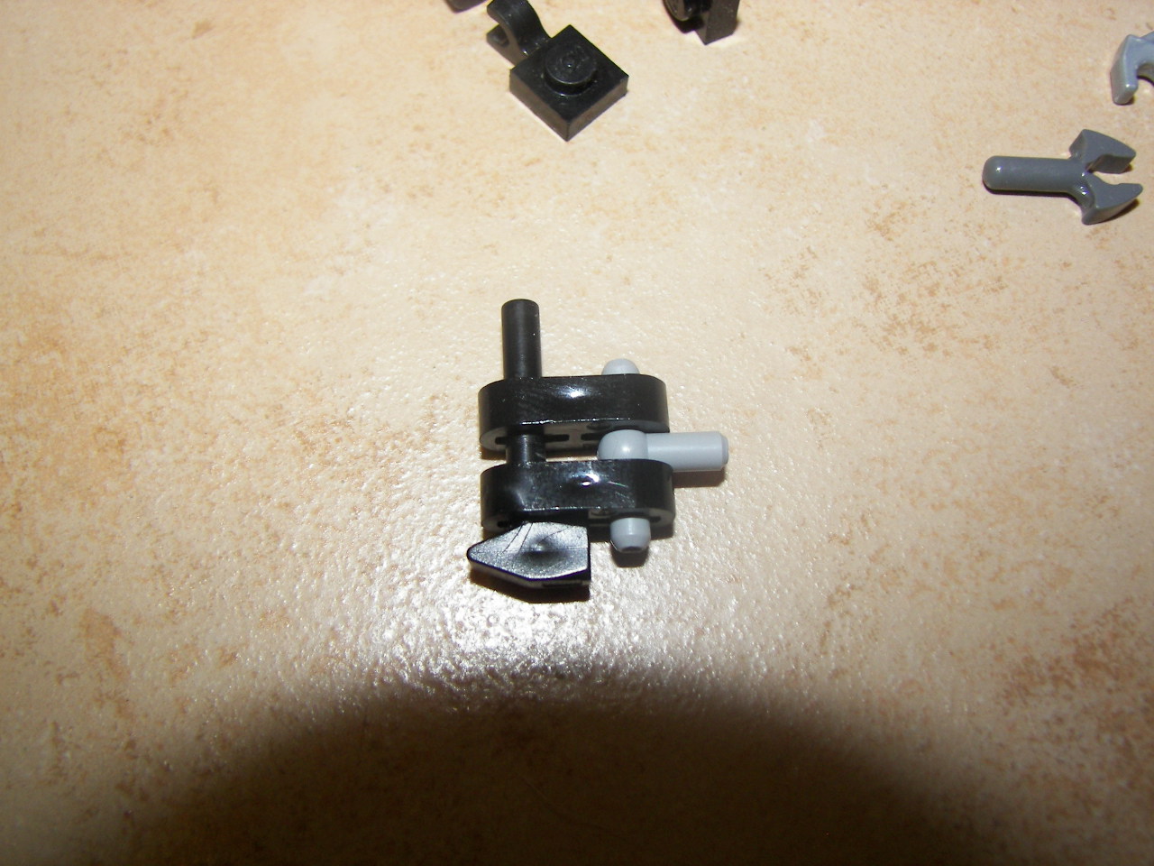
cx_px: 577
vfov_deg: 39.7
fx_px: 1200
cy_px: 433
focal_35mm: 36
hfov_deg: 51.4
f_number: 2.8
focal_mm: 6
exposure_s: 1/30
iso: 100
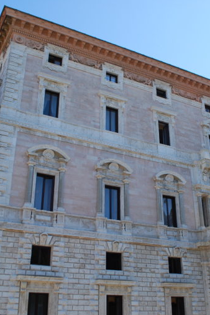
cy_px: 159
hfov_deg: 32.4
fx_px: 359
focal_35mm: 41
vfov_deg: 47.4
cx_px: 137
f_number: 6.3
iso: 100
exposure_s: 1/160
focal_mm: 18
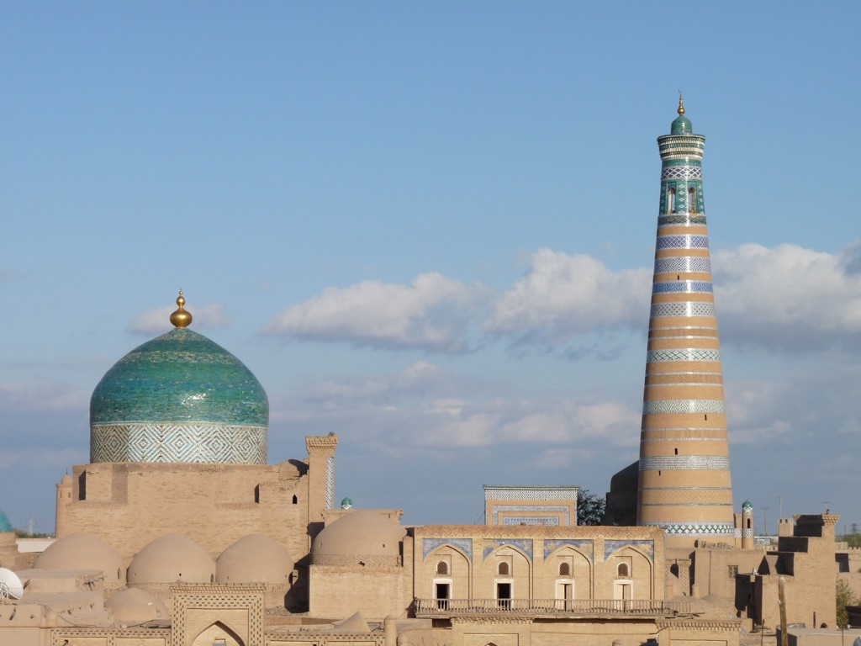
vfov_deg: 14.6
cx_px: 430
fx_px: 2512
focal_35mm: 101
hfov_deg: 19.4
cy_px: 323
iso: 100
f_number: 7.1
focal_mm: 18
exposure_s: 1/500
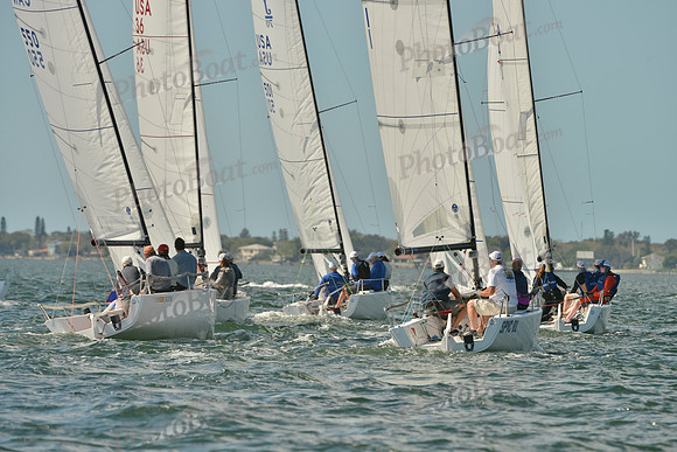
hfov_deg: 5.2
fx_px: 7524
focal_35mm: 400
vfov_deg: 3.4
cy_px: 226
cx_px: 338
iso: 280
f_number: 10
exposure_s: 1/800
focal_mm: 400
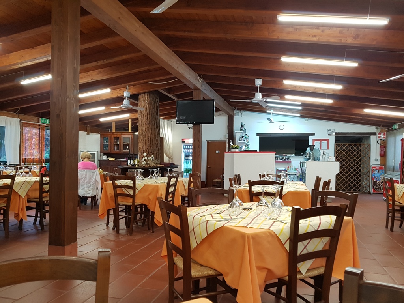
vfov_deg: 53.1
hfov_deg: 67.3
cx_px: 202
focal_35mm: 26
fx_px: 303
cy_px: 152
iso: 160
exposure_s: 1/25
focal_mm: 4.2
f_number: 1.7
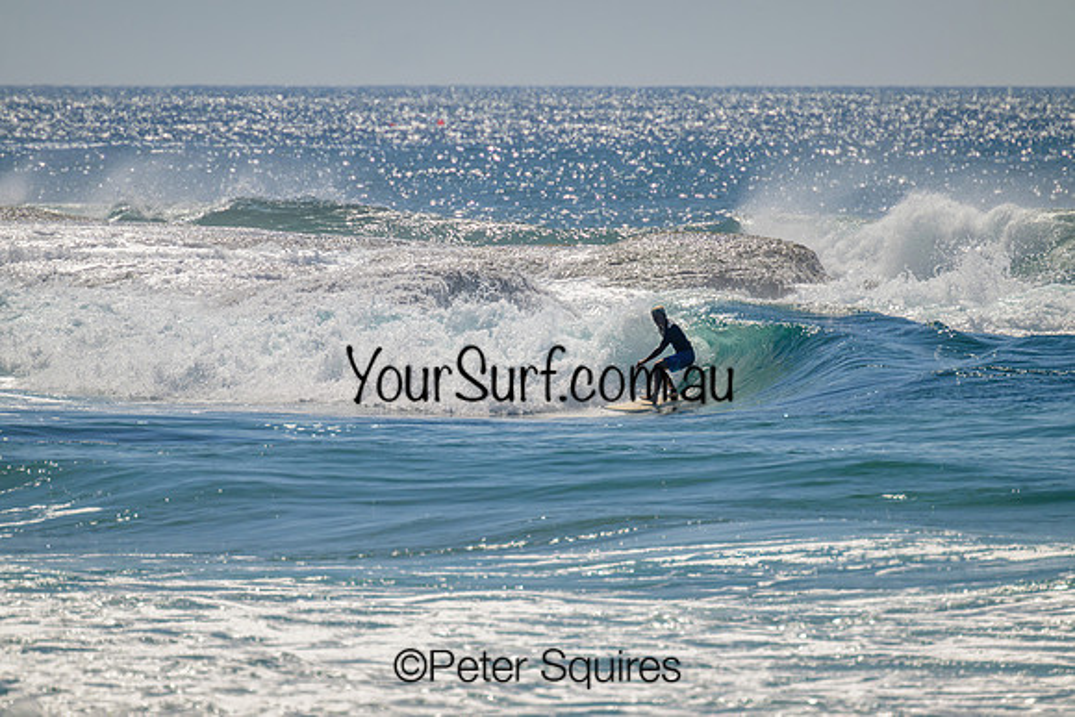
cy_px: 353
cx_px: 526
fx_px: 24513
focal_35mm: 821
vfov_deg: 1.7
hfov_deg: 2.5
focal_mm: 800
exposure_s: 1/2000
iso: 250
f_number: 11
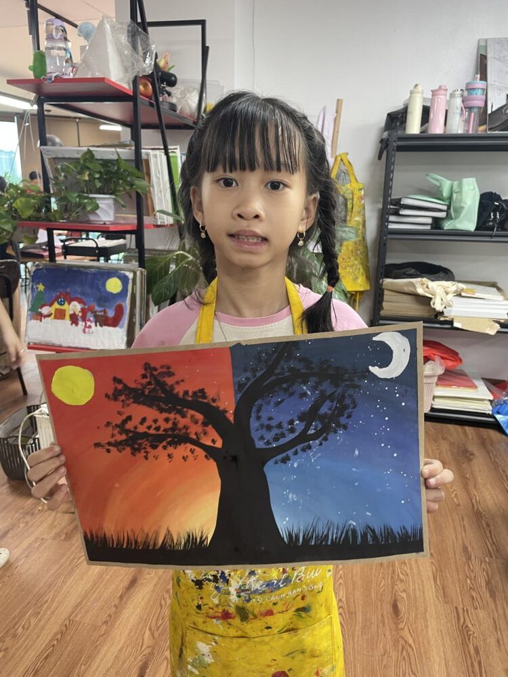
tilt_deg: -15.2
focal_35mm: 26
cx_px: 254
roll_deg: -0.5
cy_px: 338
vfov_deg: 67.3
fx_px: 509
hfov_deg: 53.1
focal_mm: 4.2
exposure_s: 1/50
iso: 100
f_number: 1.6
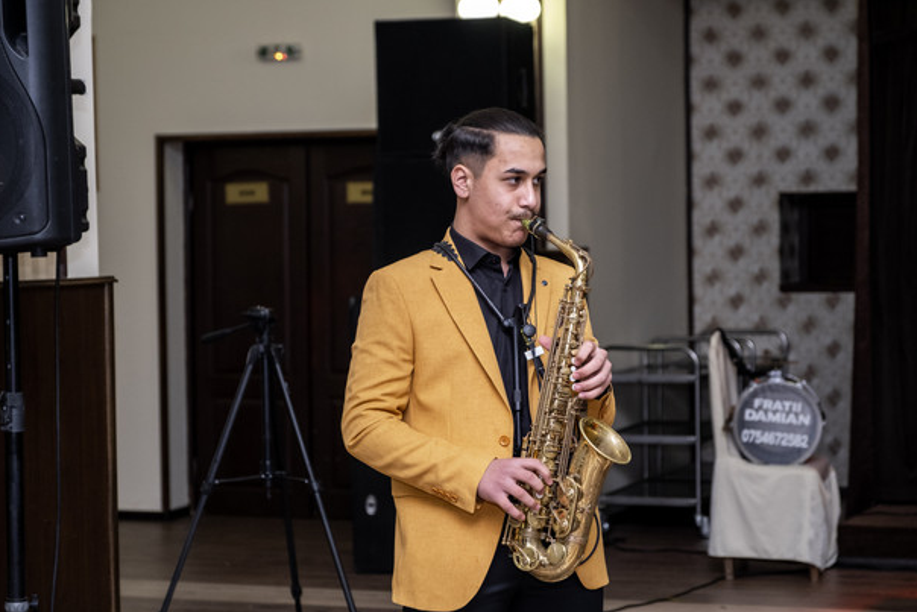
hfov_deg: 23.1
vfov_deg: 15.5
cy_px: 309
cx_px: 442
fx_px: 2242
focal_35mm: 88
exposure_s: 1/125
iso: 1600
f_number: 2.8
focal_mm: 55
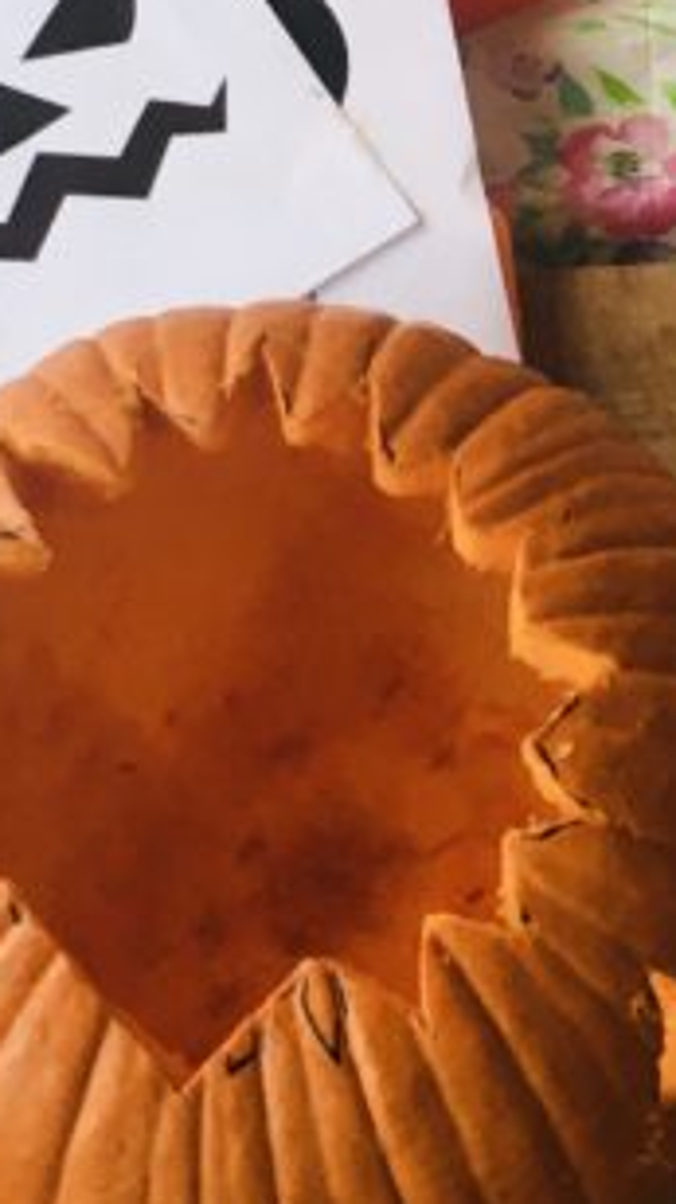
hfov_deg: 11.5
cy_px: 289
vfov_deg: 20.2
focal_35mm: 105
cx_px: 543
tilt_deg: -74.3
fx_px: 3350
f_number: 2.2
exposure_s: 1/33
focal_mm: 4.15
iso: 32
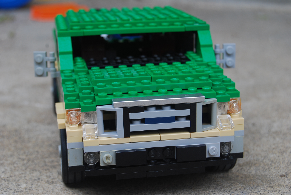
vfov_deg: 16.6
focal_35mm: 82
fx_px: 668
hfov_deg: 24.6
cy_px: 98
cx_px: 146
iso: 180
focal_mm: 55
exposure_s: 1/60
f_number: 8
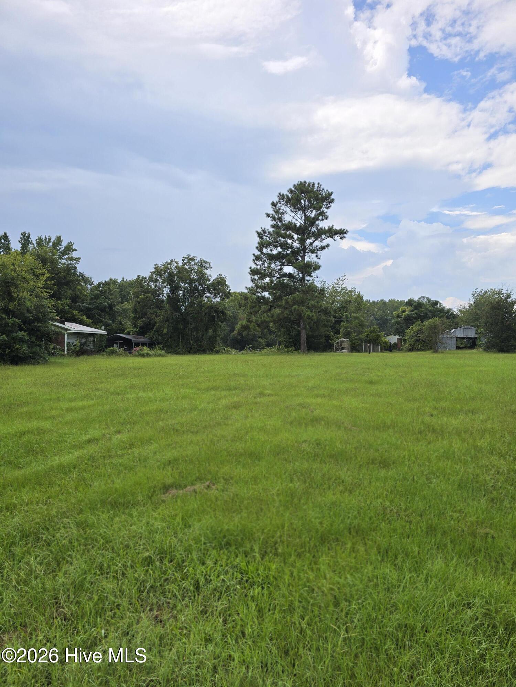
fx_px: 457
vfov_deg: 73.9
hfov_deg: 58.9
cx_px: 258
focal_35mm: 23
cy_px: 344
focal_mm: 6.3
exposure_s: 1/681
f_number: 1.7
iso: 12
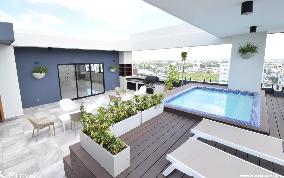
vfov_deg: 71.2
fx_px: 124
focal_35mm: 16
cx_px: 136
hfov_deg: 97.8
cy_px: 83
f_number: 14
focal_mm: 10
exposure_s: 1/125
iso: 800
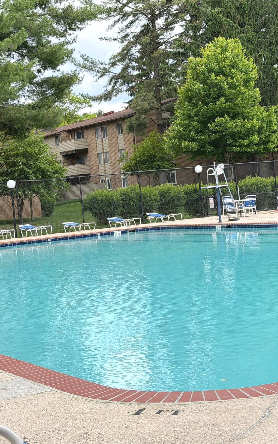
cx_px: 89
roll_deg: +5.2
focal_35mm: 73
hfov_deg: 17.8
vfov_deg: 28.2
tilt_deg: -2.9
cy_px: 224
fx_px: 885
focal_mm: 6.76
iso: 80
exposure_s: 1/1543
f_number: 1.78
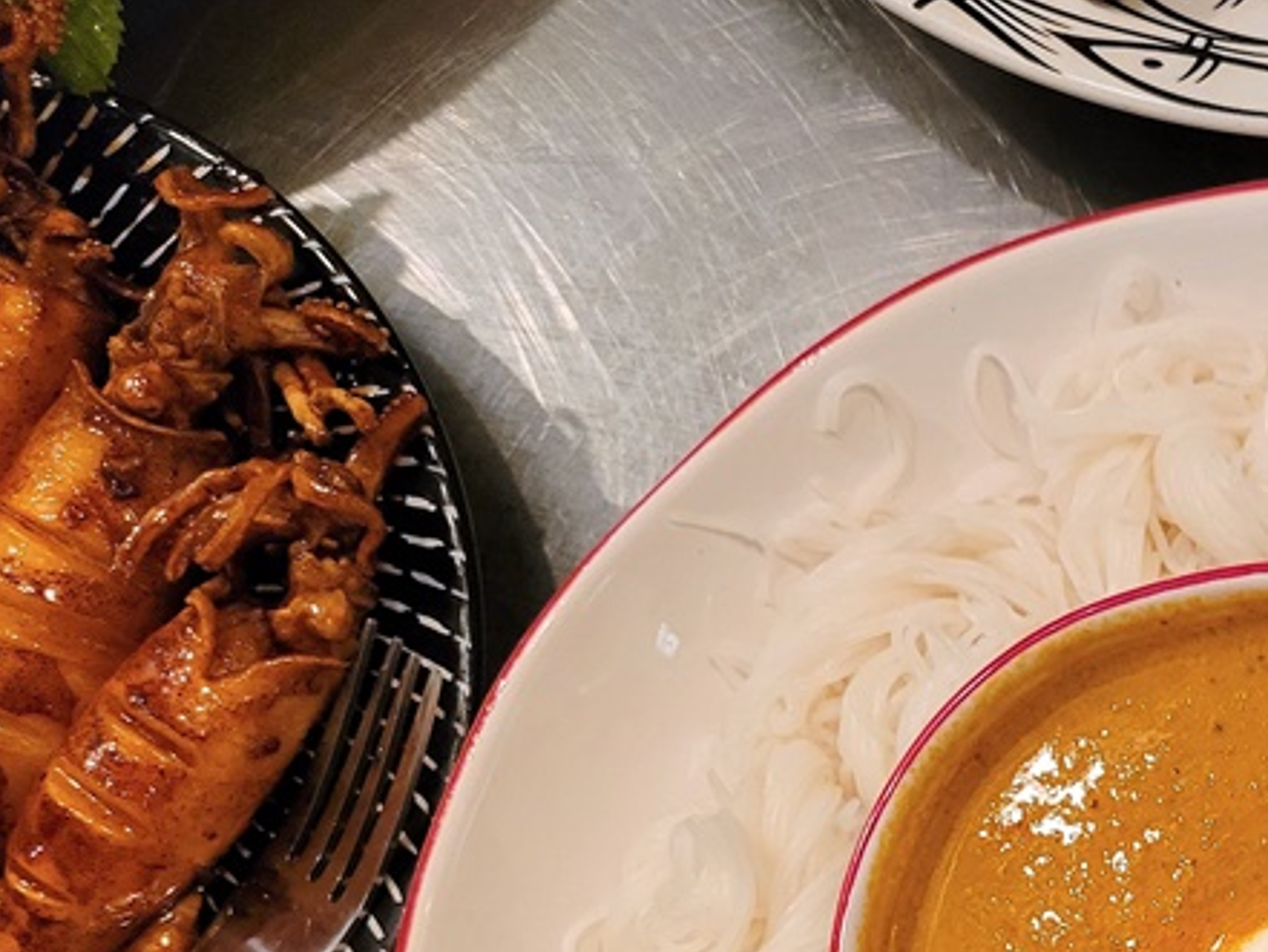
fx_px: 2162
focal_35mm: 59
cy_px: 1064
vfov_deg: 23.2
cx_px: 1432
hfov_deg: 29.2
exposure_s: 1/50
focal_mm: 5.4
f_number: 1.8
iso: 500
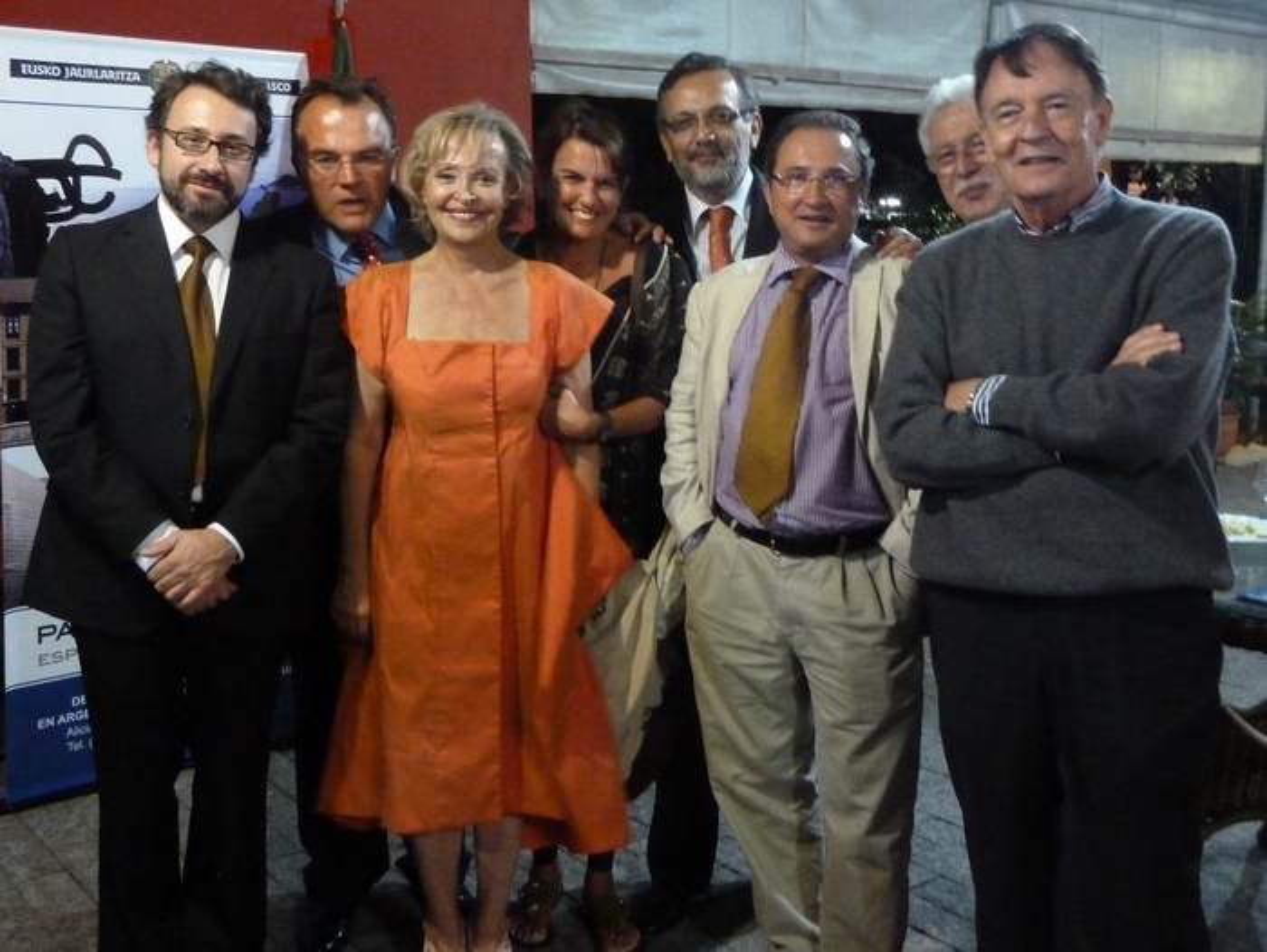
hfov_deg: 56.8
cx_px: 634
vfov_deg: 44.2
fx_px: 1172
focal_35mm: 32
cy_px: 476
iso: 800
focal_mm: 5.3
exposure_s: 1/4
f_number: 3.5
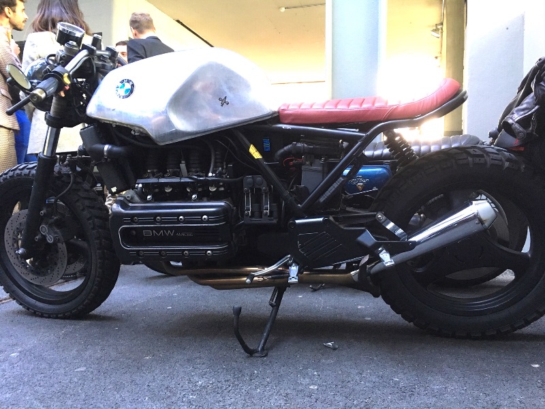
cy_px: 204
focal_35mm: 29
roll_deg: -0.1
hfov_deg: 61.7
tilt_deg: -2.5
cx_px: 272
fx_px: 457
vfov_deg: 48.2
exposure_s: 1/33
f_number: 2.2
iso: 160
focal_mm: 4.15
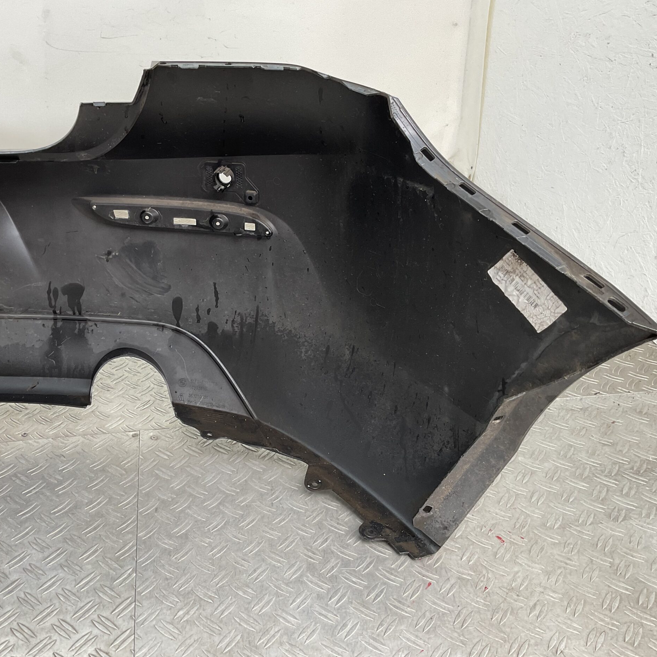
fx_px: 752
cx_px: 248
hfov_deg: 46.8
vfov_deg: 47.2
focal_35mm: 35
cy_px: 328
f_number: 1.8
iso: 25
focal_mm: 3
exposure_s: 1/100
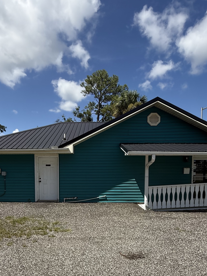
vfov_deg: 67.7
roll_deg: +1.2
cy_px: 181
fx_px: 199
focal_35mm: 25
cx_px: 91
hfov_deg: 54.7
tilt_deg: -4.2
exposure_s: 1/2024
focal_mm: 2.22
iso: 50
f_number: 2.2
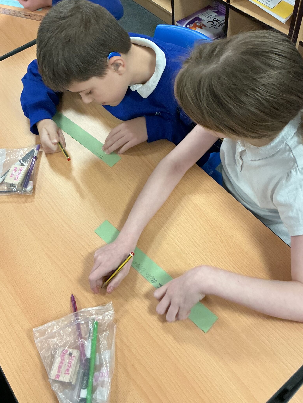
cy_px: 156
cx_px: 152
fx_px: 420
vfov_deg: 50.9
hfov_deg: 39.7
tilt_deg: -53.8
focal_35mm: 36
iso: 125
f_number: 1.8
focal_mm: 3
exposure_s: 1/60
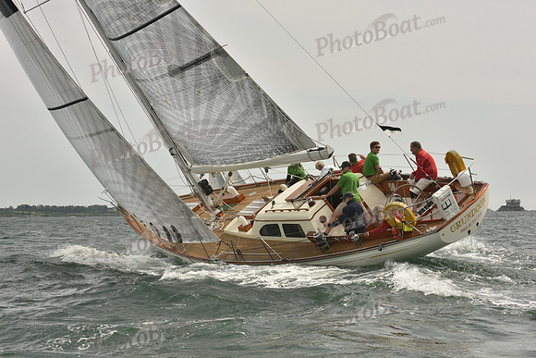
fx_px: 1042
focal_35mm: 70
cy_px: 179
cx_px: 268
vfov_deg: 19.5
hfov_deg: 28.8
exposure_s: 1/1000
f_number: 13
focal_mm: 70
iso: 400
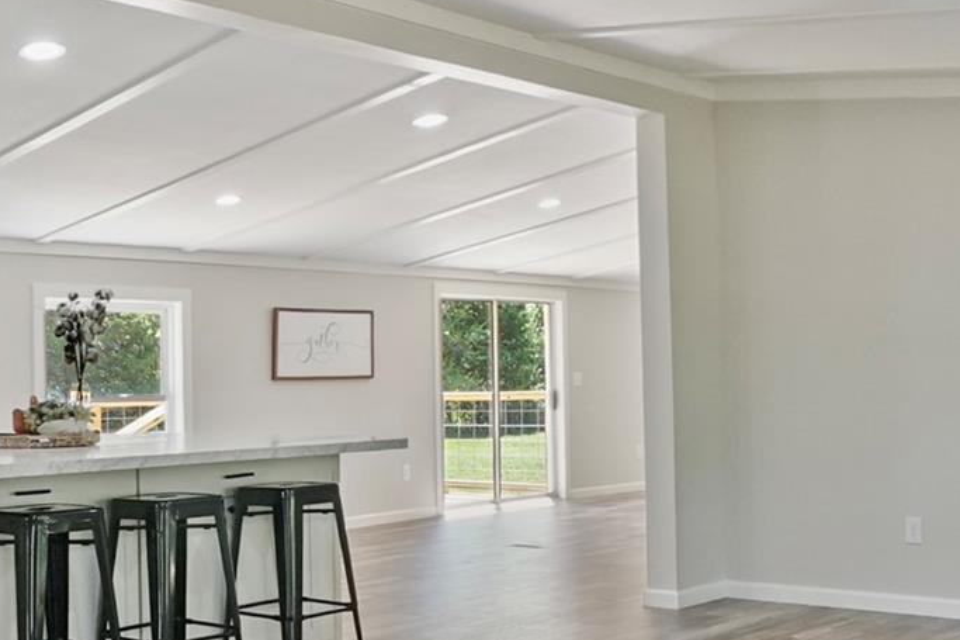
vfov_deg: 29.6
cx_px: 347
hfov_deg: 43.2
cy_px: 428
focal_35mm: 45
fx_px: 1200
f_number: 8
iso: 800
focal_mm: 10
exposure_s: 1/20
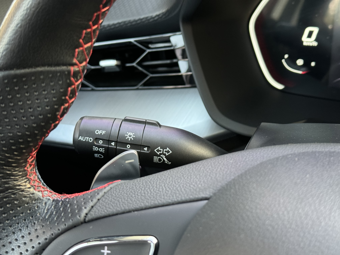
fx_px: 471
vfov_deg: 30.3
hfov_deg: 39.7
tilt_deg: -33.3
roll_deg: +11.6
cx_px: 170
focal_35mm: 48
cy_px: 128
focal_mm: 6.76
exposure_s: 1/37
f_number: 1.78
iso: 400
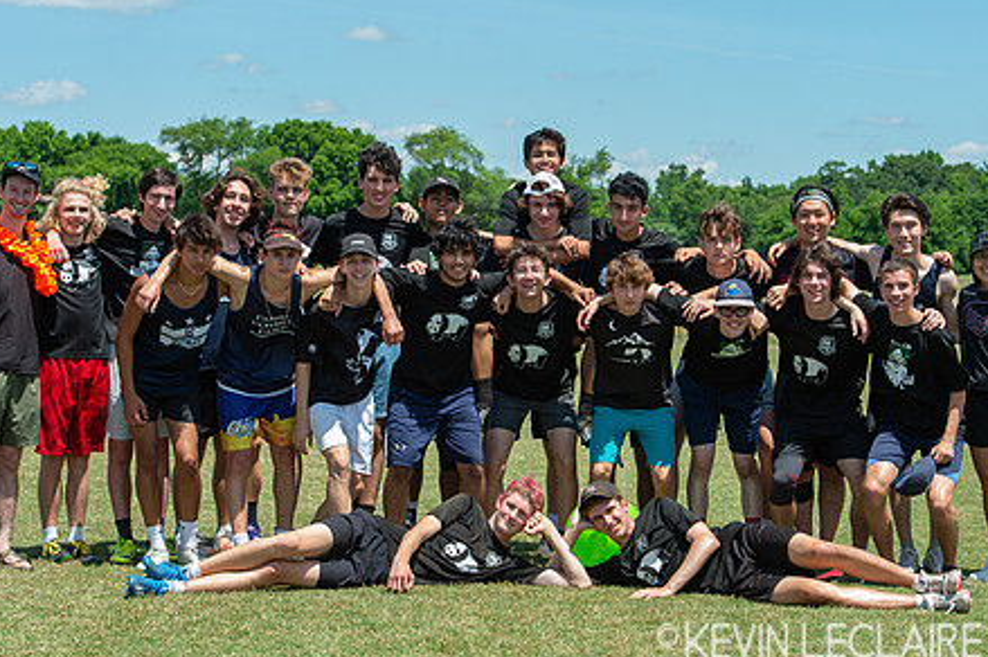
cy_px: 321
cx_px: 521
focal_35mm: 97
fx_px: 2660
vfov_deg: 14.1
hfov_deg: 21.0
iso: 200
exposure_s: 1/400
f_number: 6.3
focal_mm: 70
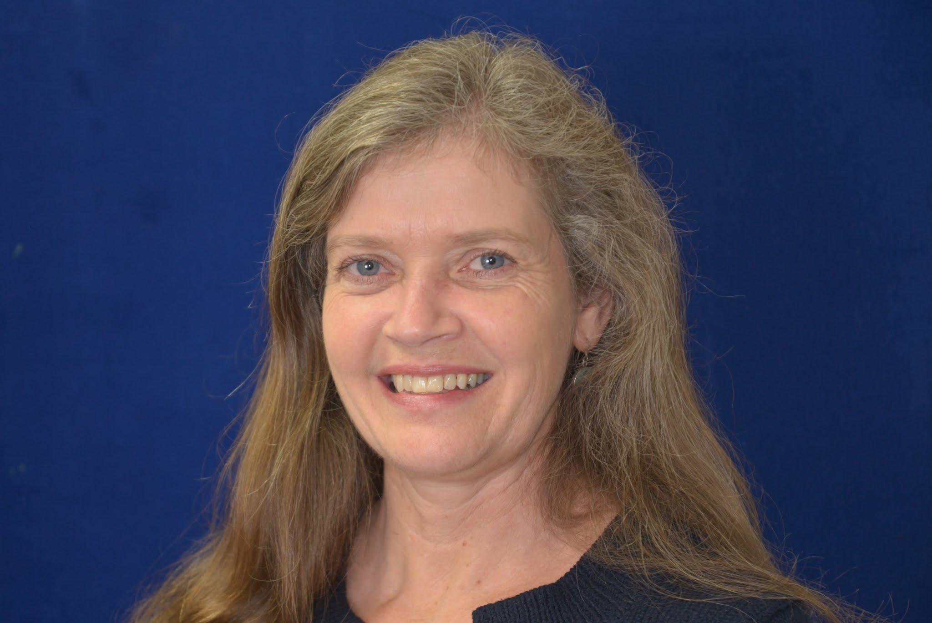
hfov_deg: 25.3
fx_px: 2073
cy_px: 312
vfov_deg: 17.1
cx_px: 466
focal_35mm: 80
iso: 500
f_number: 4.5
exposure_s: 1/60
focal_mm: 80
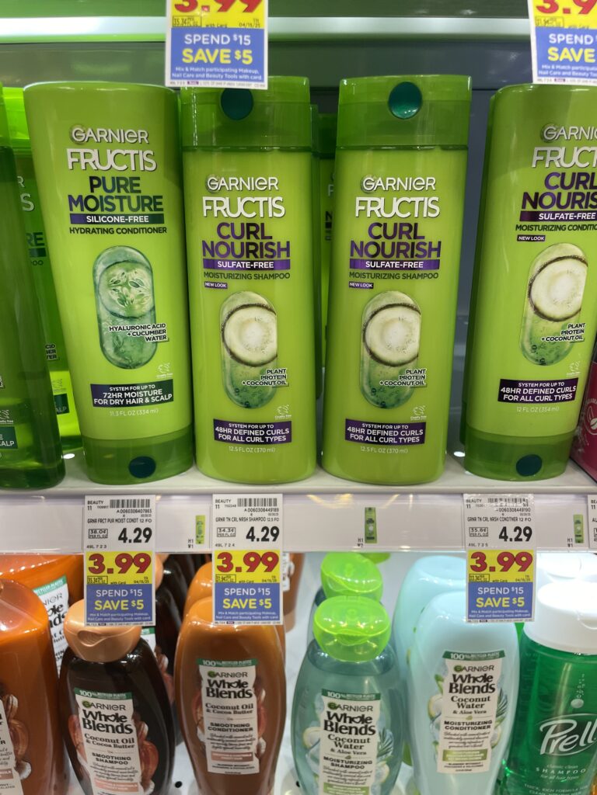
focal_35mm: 26
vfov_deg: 67.3
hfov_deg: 53.1
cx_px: 298
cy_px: 398
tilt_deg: -21.5
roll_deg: +0.1
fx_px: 598
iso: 100
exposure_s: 1/120
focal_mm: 4.2
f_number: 1.6
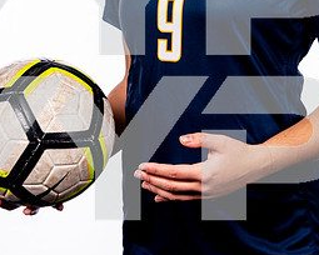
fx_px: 1199
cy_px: -16
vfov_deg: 12.0
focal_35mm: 127
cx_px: 180
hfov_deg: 15.2
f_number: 5.6
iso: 100
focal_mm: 51
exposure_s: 1/125
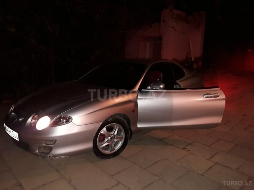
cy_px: 95
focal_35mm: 27
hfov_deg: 65.3
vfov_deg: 51.4
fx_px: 198
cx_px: 127
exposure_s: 1/17
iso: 250
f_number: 1.9
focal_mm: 3.6
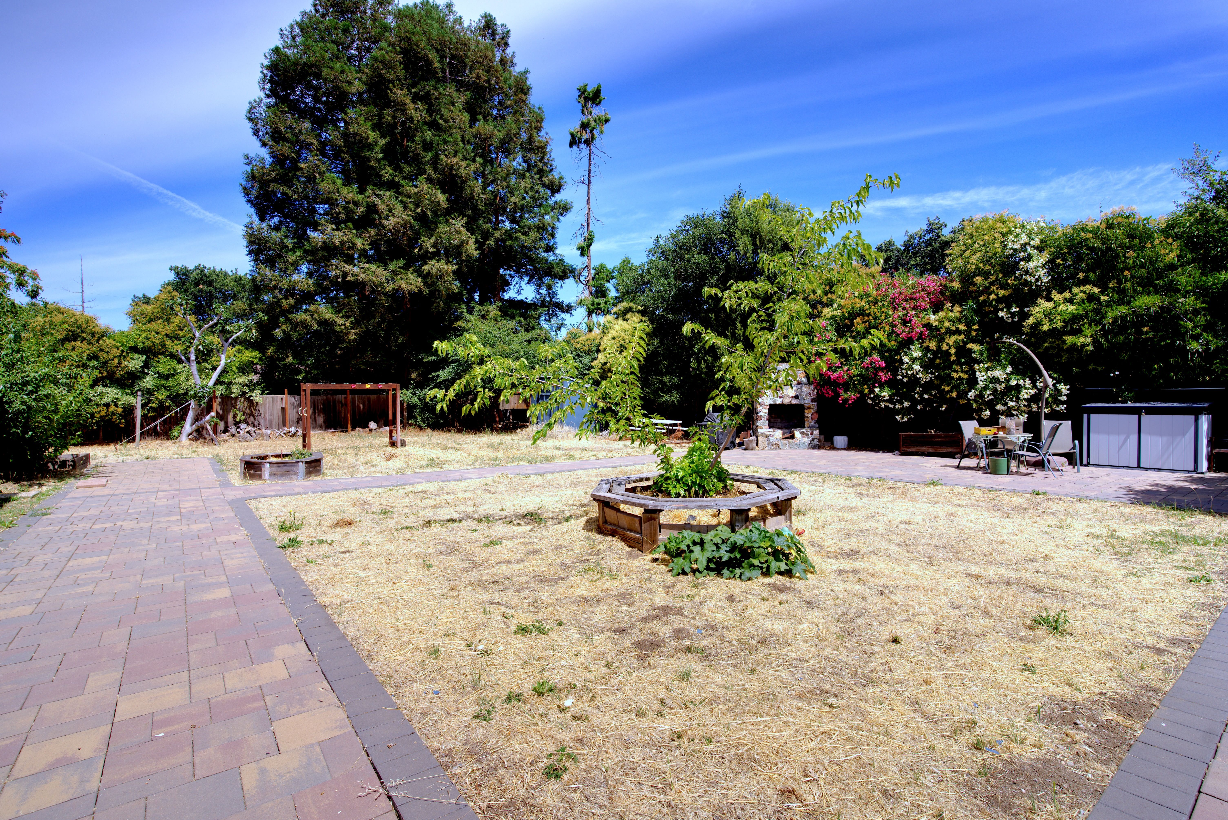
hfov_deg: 93.2
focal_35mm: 17
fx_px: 580
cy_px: 410
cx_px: 614
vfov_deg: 70.5
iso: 100
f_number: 5.6
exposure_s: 1/400
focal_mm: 17
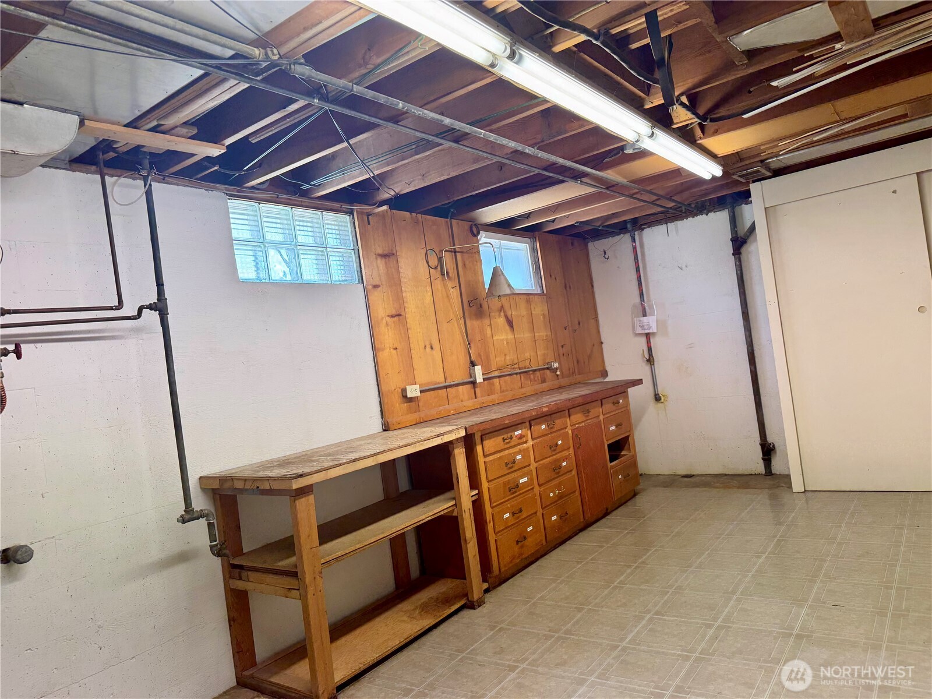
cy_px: 350
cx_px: 466
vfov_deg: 56.8
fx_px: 646
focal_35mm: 24
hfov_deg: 71.6
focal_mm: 6.76
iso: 125
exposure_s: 1/60
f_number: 1.78
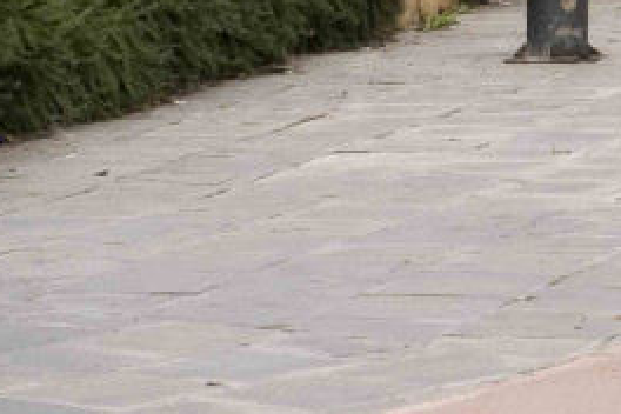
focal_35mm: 318
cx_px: 1176
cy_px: -350
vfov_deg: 4.3
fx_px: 5485
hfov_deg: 6.3
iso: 200
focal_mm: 70
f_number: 6.3
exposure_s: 1/125
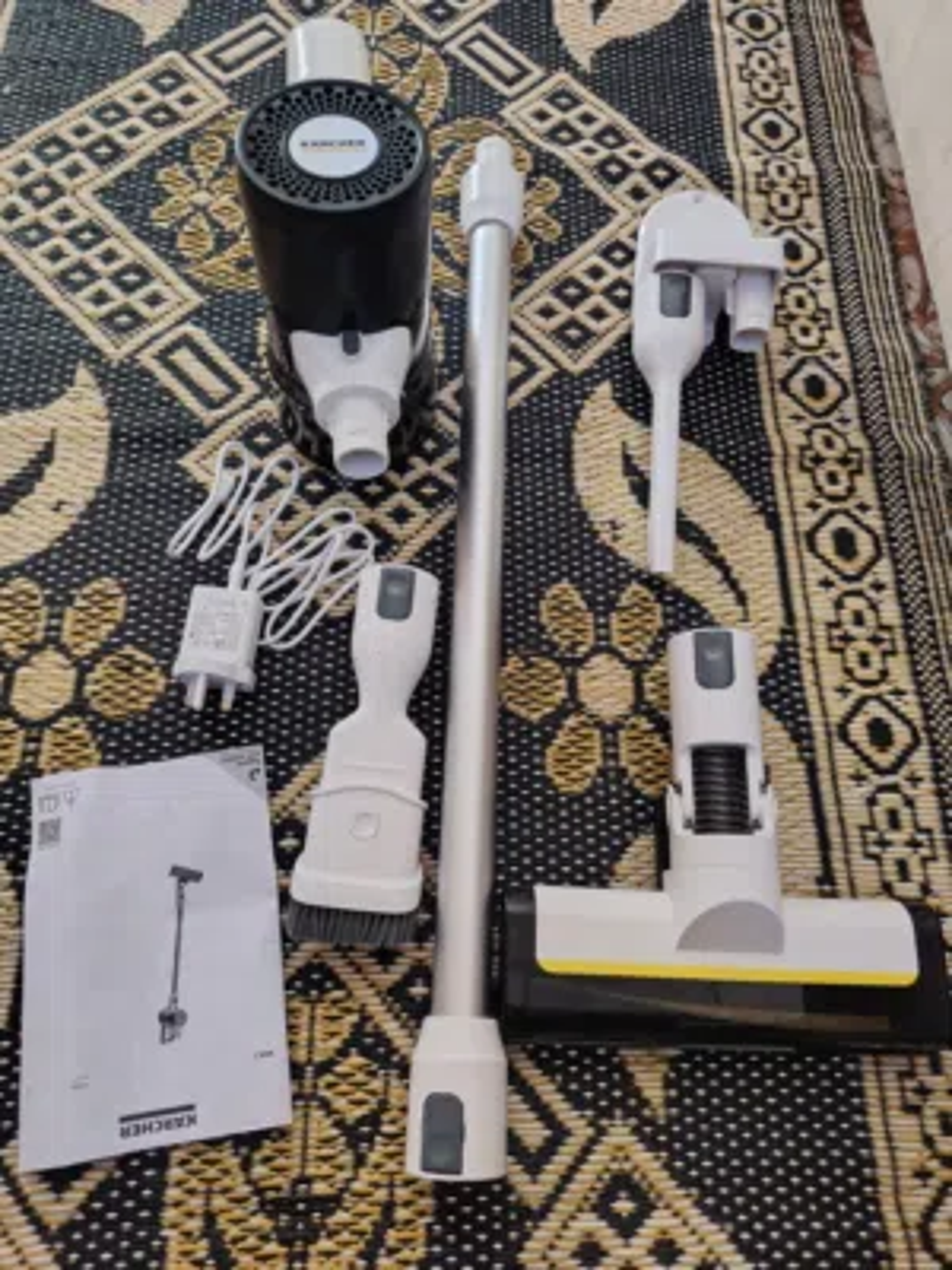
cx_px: 476
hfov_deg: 56.8
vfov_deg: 71.6
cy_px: 635
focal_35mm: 24
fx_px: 880
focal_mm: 5.25
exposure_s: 1/25
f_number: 1.75
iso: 697
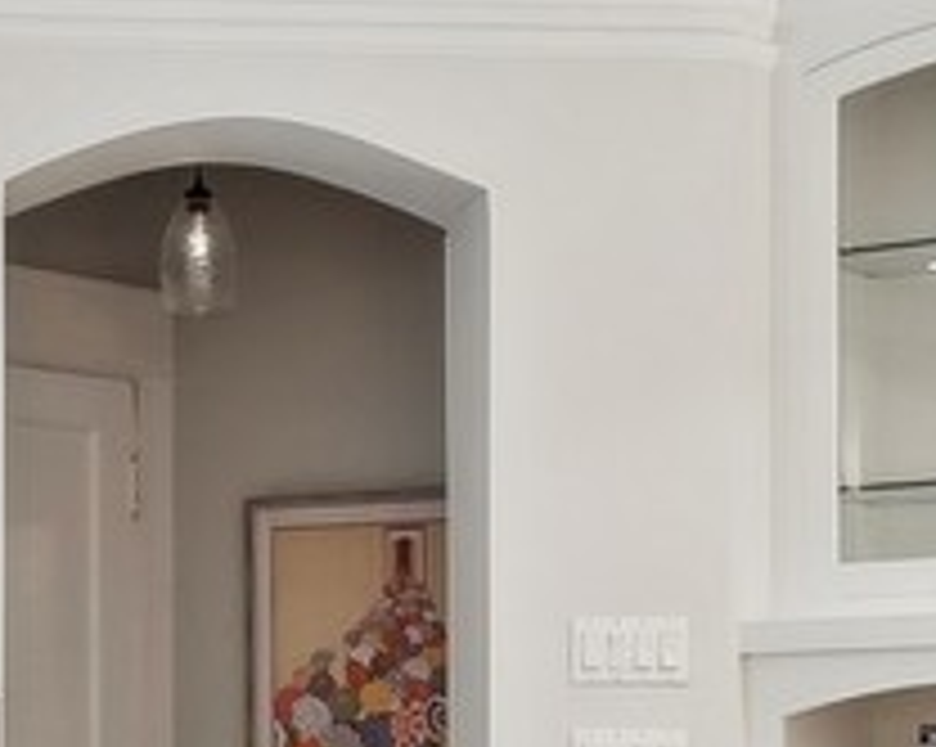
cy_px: 954
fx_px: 3238
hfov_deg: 16.3
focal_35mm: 117
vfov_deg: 12.8
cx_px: 191
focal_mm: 16
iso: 200
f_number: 9
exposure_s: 1/3.33
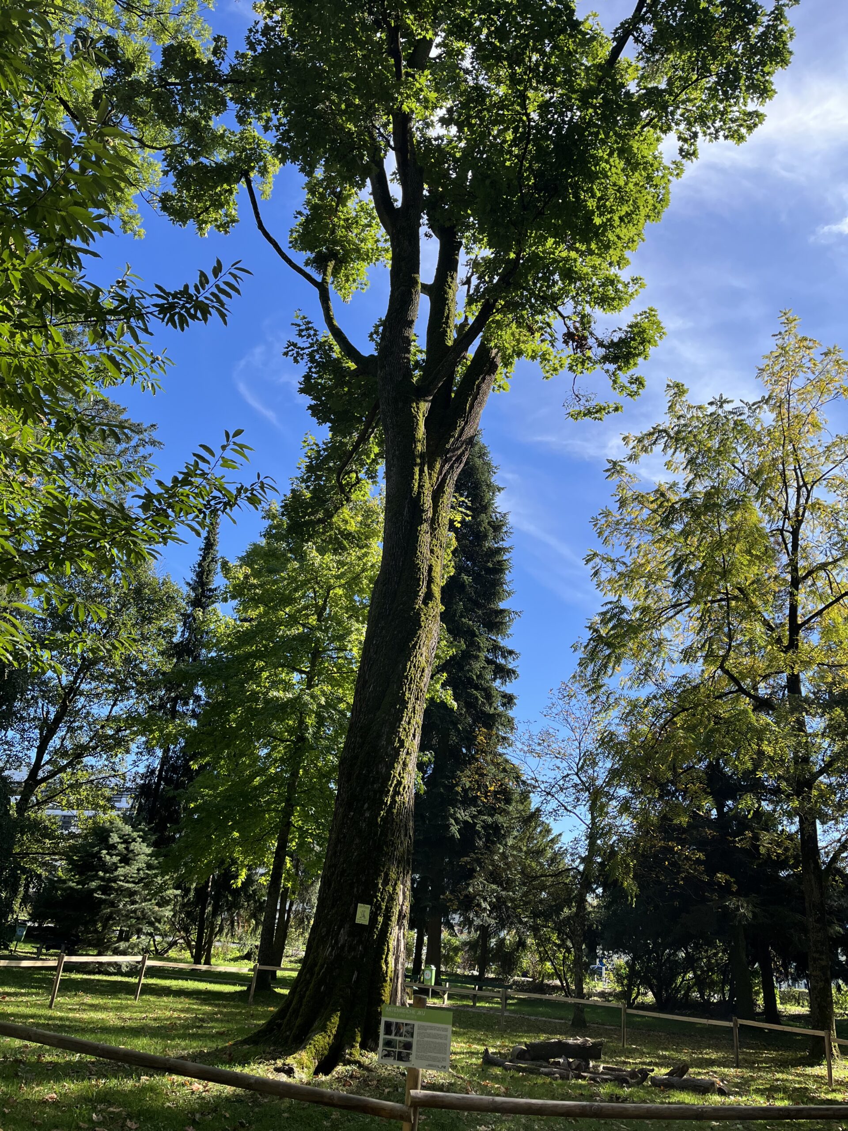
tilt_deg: +23.2
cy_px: 566
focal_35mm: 26
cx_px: 424
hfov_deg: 53.1
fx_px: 849
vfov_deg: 67.3
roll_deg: -5.4
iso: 50
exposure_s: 1/1279
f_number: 1.6
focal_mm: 5.1
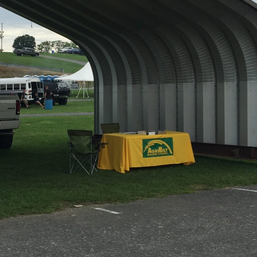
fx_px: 588
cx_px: 58
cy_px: 93
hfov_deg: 24.3
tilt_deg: +0.6
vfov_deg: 24.6
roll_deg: +1.3
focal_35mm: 70
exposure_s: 1/898
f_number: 2.2
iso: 32
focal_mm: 4.15
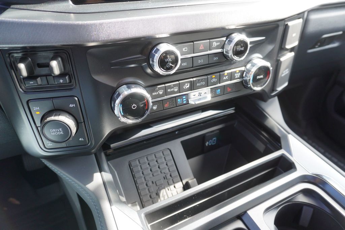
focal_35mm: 24
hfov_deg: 73.7
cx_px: 172
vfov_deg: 53.2
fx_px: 230
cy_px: 115
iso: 250
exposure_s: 1/60
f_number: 4
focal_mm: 16
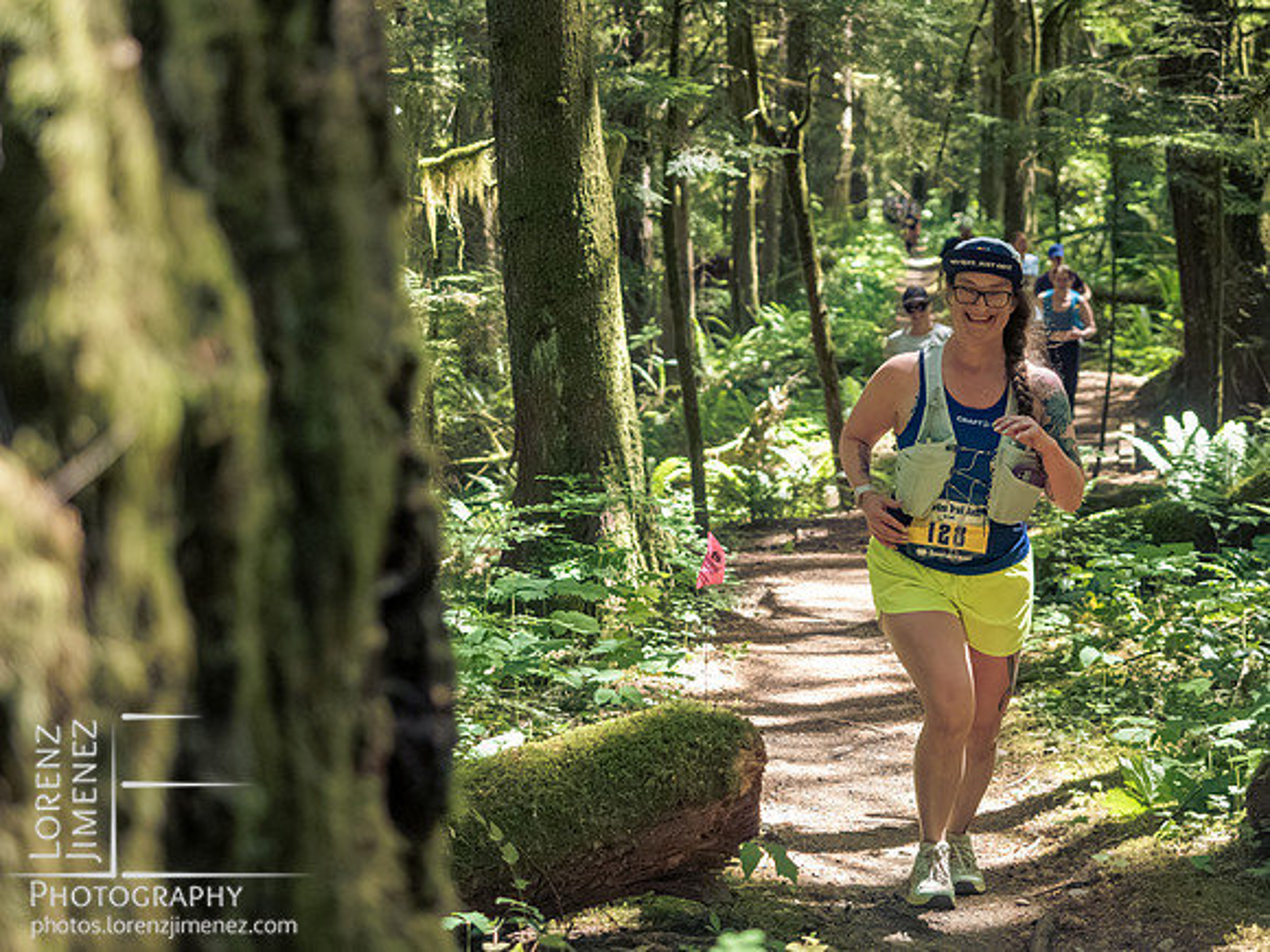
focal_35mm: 84
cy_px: 476
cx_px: 635
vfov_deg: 17.6
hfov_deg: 23.4
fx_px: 3070
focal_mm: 40
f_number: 2.8
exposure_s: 1/1000
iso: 4000
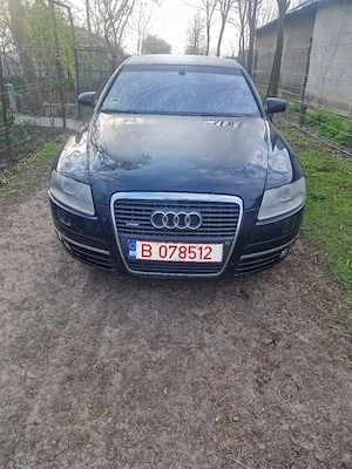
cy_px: 234
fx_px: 312
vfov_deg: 73.9
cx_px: 176
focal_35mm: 23
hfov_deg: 58.9
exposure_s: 1/263
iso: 50
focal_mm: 5.4
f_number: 1.8
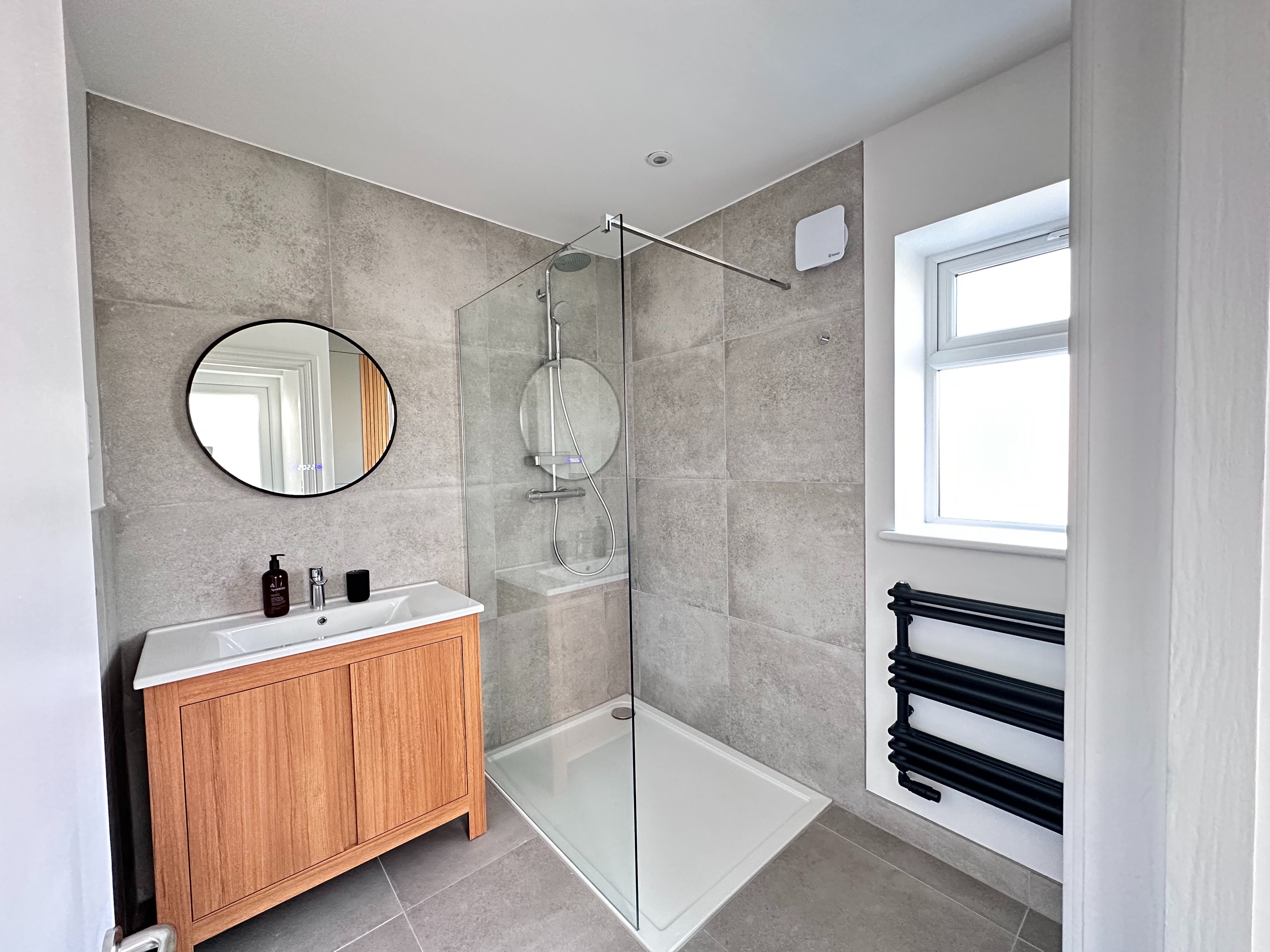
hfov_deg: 102.1
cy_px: 476
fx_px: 514
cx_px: 635
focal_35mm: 14
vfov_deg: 85.7
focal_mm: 2.22
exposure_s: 1/60
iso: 500
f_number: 2.2
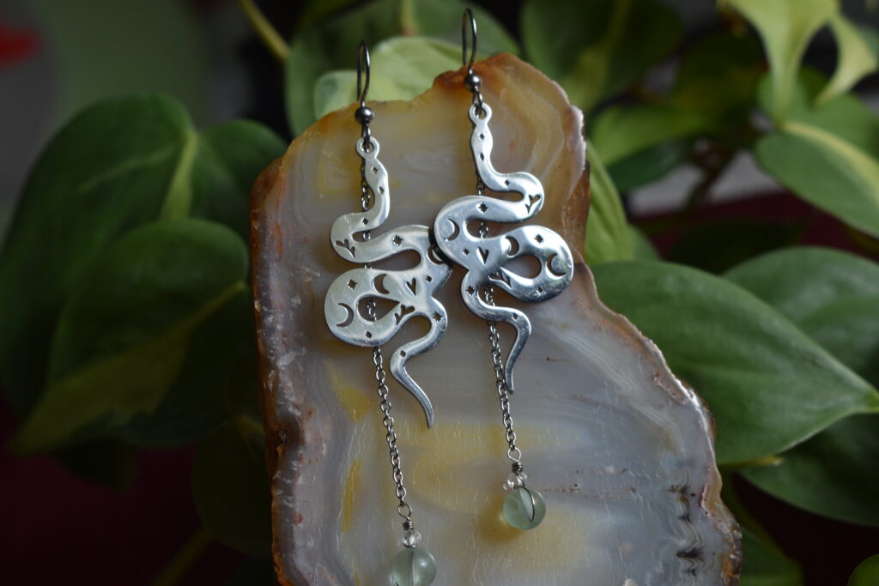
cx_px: 440
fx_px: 1538
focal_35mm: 63
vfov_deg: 21.6
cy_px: 293
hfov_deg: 31.9
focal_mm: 42
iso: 100
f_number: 8
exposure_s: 1/100
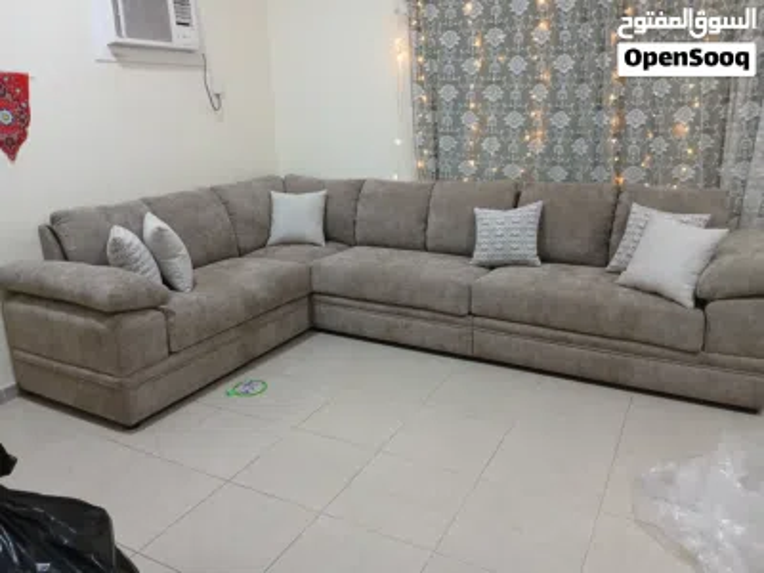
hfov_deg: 67.3
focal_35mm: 26
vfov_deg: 53.1
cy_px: 286
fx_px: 574
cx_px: 382
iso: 250
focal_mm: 3.98
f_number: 1.8
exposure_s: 1/40
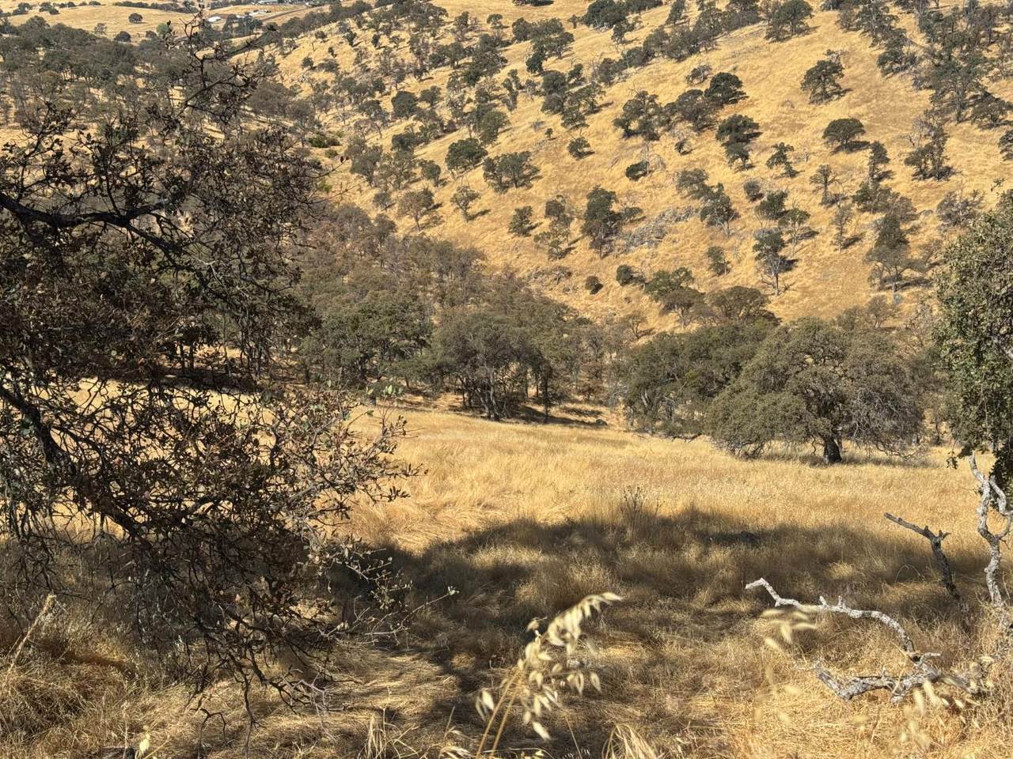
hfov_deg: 39.7
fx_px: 1405
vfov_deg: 30.3
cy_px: 380
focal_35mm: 48
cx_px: 506
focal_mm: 6.76
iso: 64
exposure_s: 1/4608
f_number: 1.78
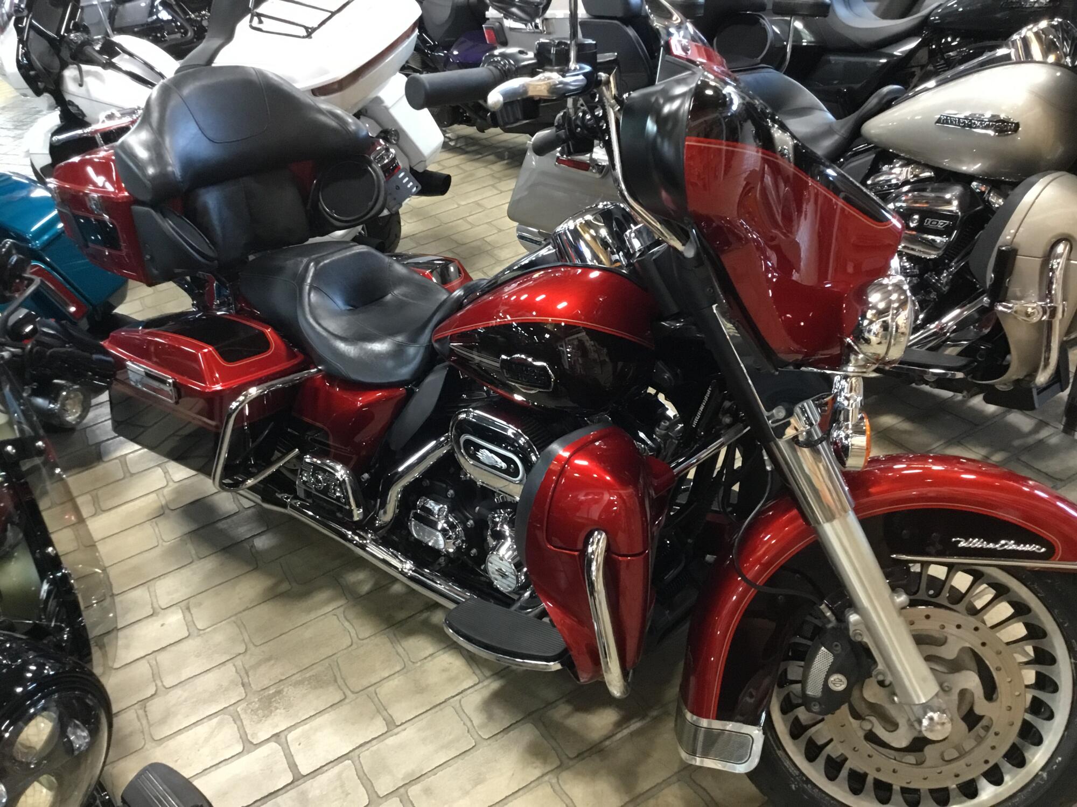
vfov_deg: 45.4
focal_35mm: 31
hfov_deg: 58.4
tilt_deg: -31.6
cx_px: 538
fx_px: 964
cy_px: 404
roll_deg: +9.0
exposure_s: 1/17
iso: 200
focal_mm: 3.3
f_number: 2.4
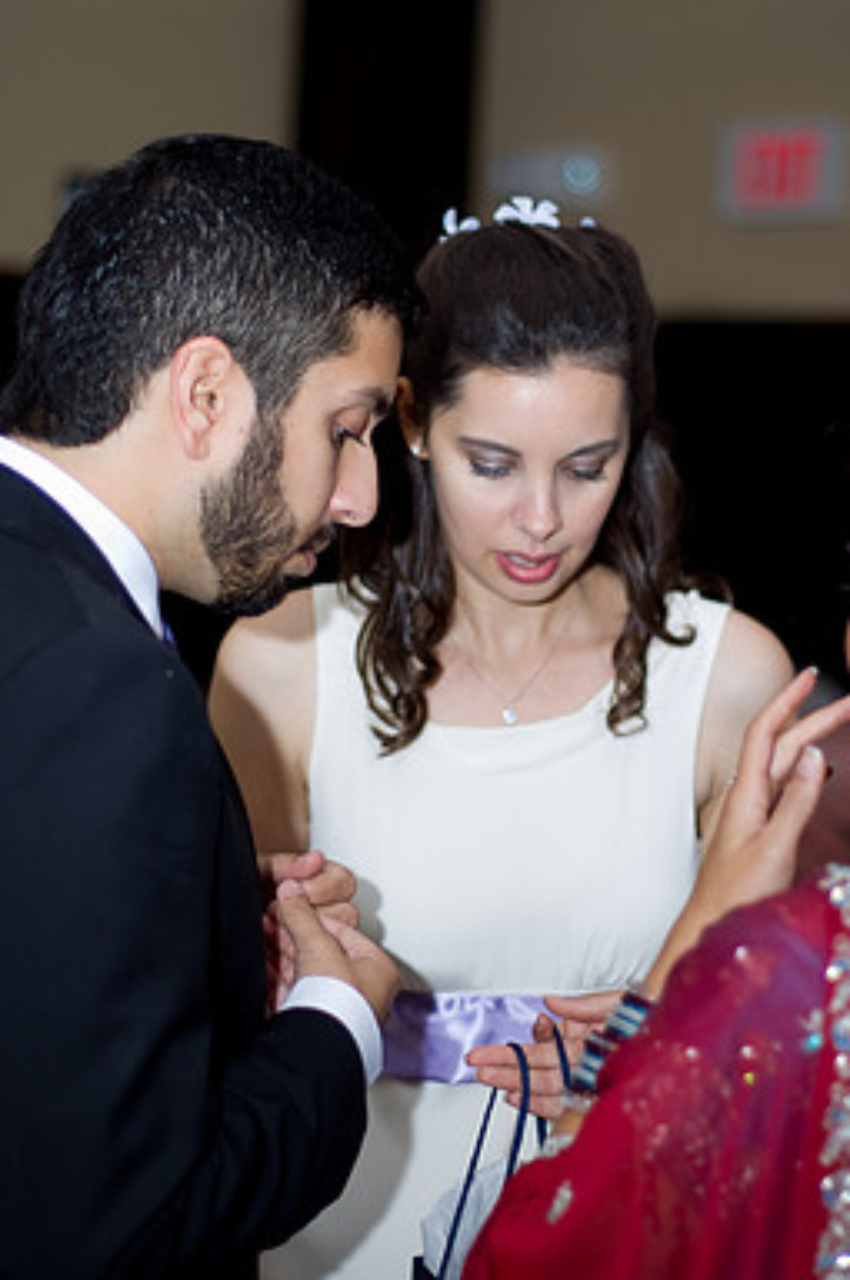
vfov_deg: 23.1
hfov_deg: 15.5
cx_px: 468
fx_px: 3125
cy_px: 590
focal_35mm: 88
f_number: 1.7
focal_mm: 50
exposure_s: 1/160
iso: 100
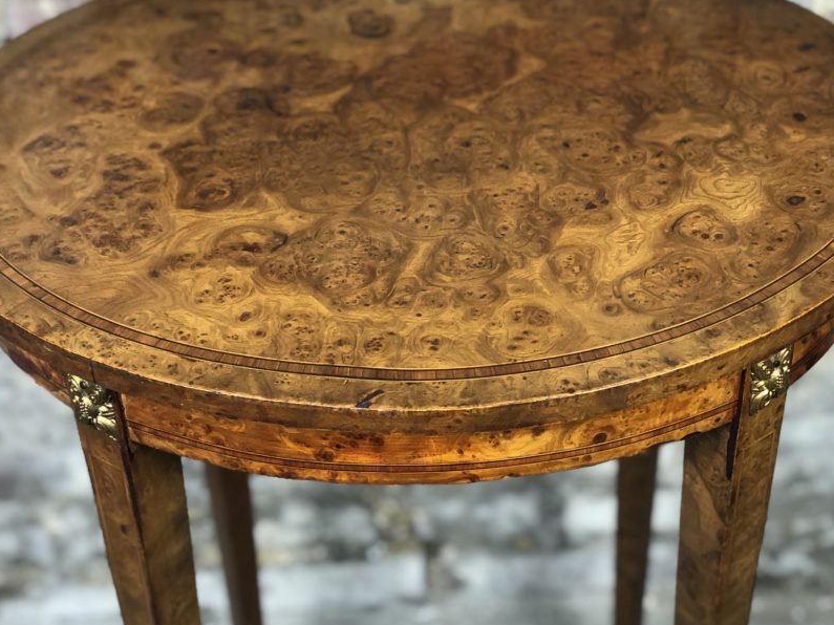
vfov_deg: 21.9
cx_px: 456
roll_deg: +2.8
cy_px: 288
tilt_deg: -39.5
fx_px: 1614
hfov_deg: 29.0
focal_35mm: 67
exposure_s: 1/25
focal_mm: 6
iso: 160
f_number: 2.4
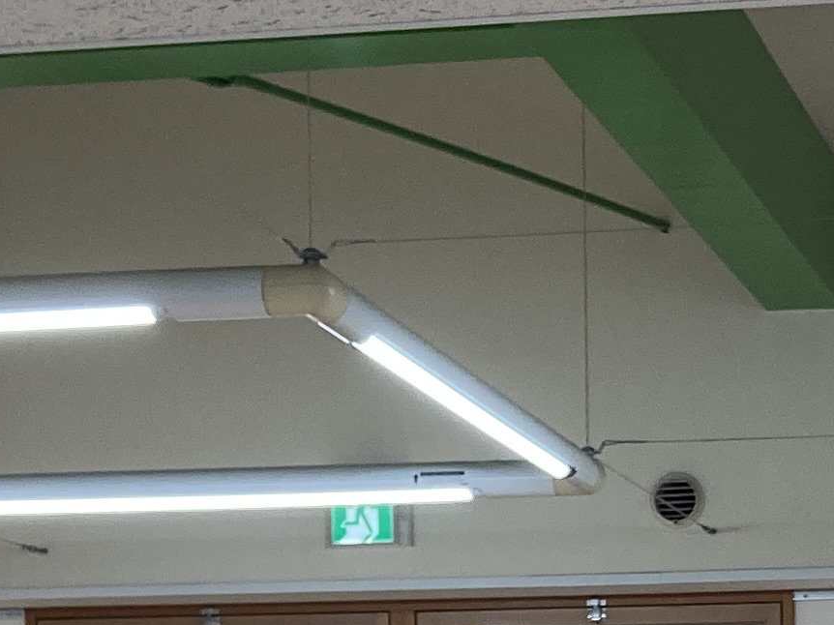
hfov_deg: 14.8
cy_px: 1169
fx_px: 3155
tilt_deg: -1.5
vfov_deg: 10.5
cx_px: 811
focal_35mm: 131
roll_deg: +0.3
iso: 64
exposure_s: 1/100
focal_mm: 3.99
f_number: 1.8
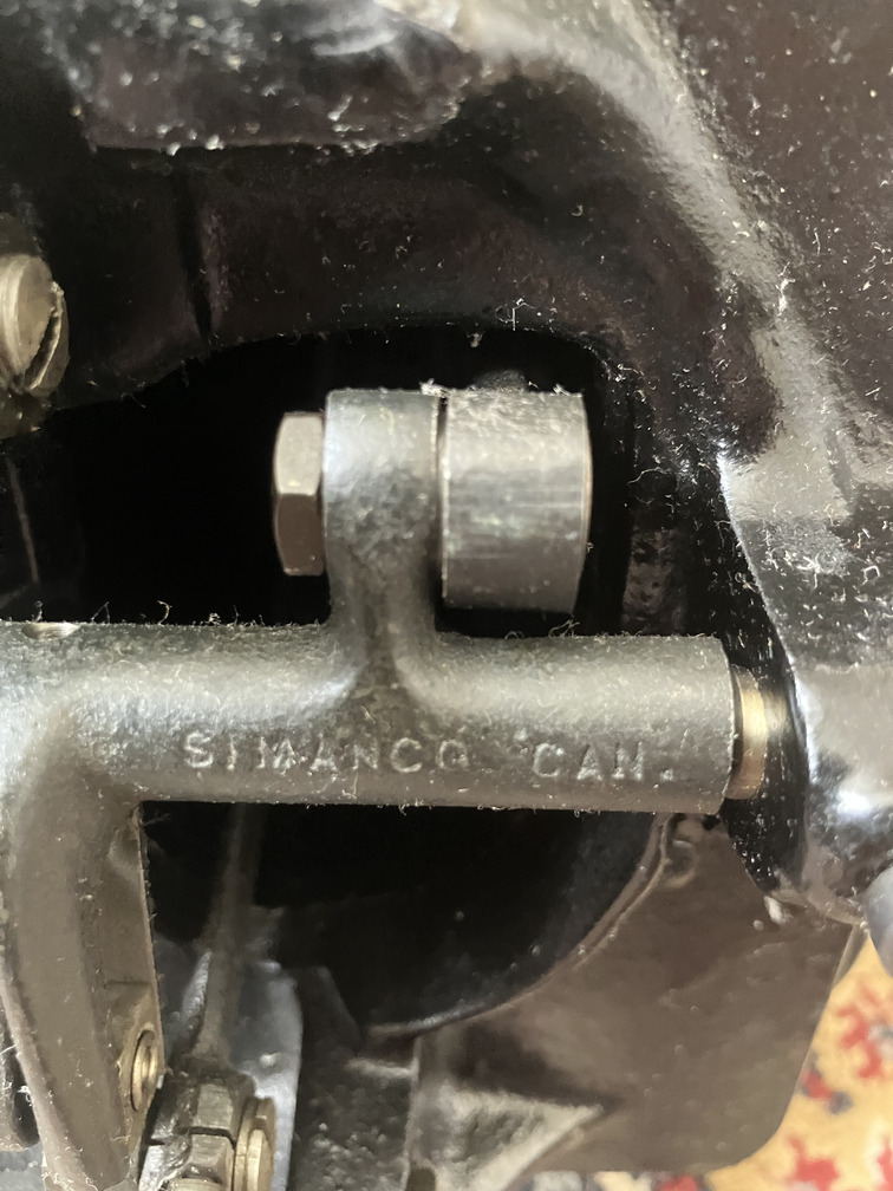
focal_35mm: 28
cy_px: 596
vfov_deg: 63.4
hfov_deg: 49.7
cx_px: 446
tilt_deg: -49.8
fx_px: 963
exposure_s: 1/30
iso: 640
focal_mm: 3.99
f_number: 1.8
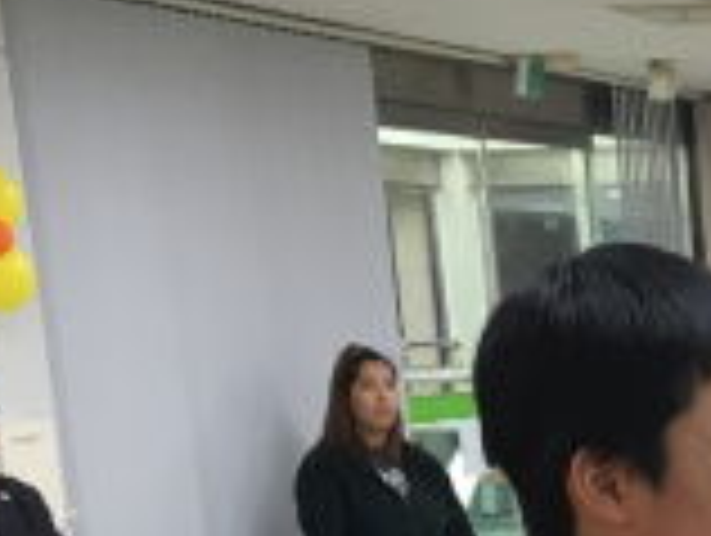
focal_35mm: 119
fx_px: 2448
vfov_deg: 11.5
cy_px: 989
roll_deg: +1.9
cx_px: 1179
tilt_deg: -14.4
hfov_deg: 14.9
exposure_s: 1/30
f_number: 2.2
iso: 50
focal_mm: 4.15
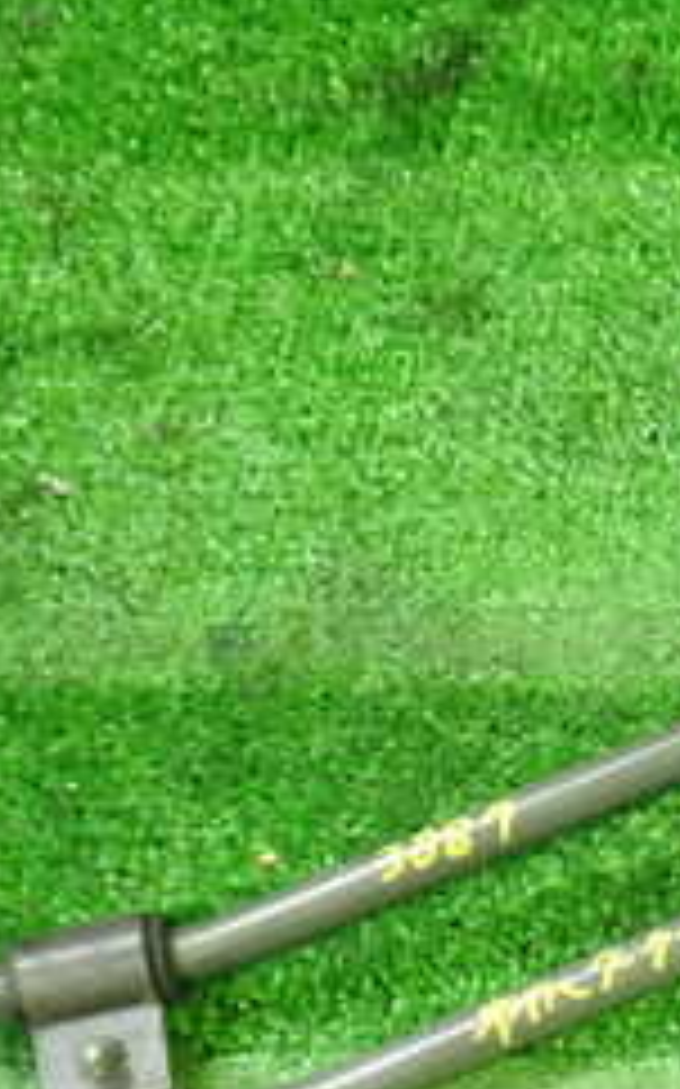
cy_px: 752
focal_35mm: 79
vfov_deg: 26.0
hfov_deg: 15.9
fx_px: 2345
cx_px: 797
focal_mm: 5.4
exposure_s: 1/30
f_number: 2.3
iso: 500
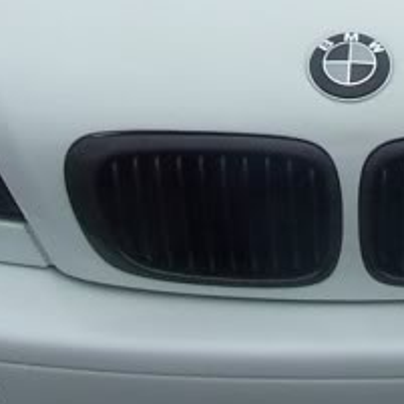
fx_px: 2258
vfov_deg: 9.9
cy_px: -231
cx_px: 346
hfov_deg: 10.2
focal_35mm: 171
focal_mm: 6.3
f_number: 5.6
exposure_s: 1/350
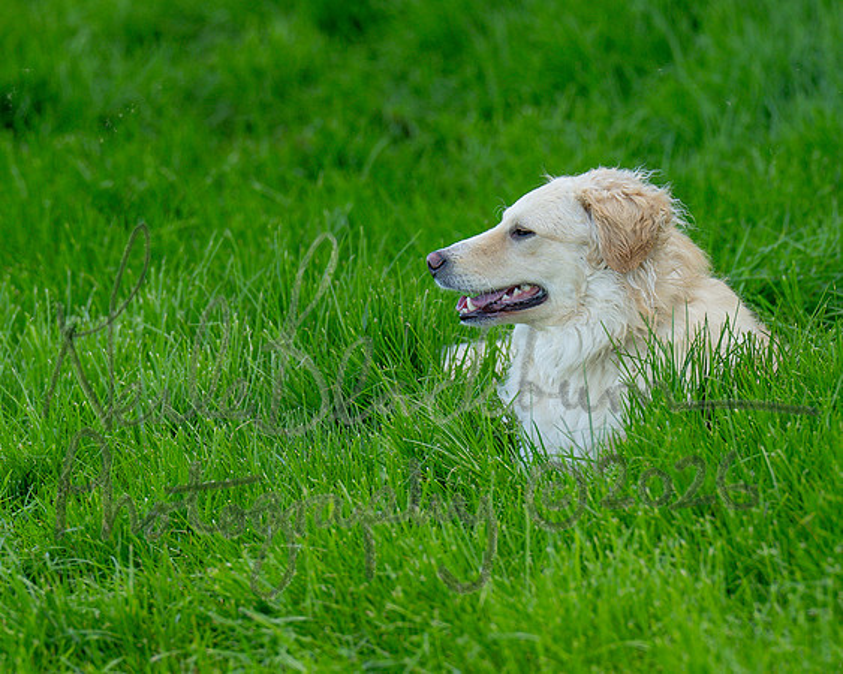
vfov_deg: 3.0
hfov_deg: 3.7
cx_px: 313
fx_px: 13020
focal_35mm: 522
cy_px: 350
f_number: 4
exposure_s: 1/320
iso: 125
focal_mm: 200
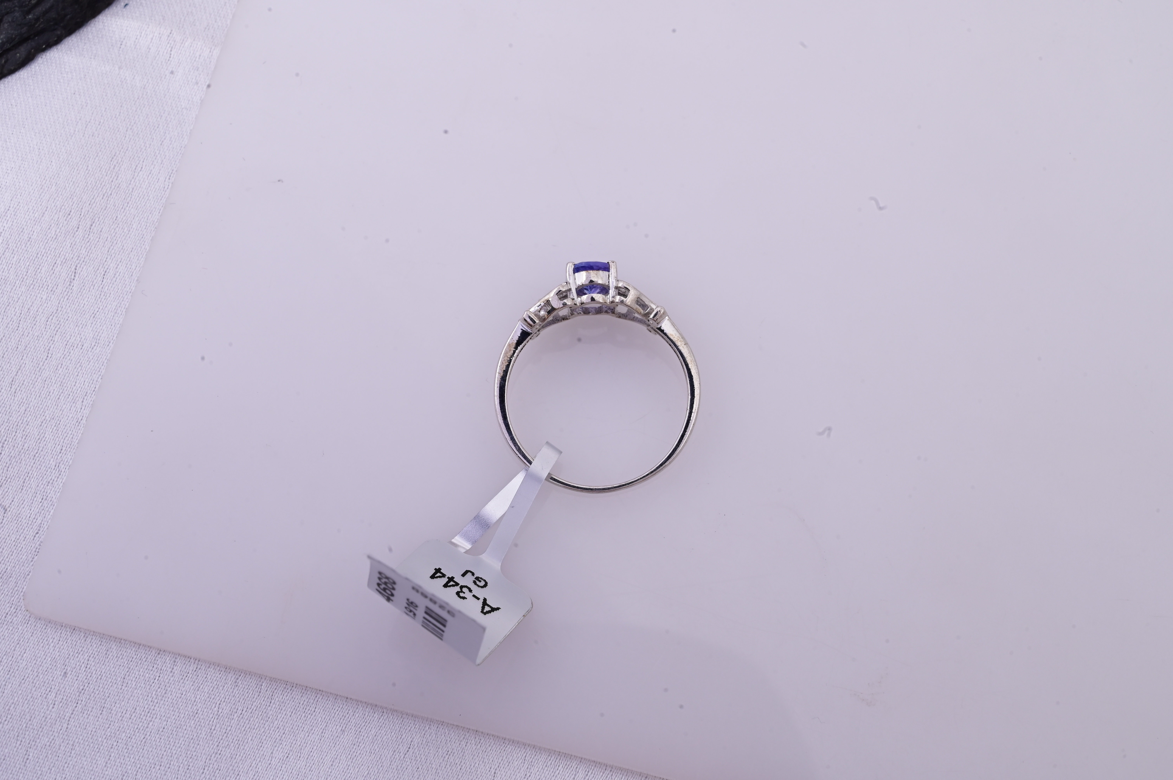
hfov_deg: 28.9
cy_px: 390
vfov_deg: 19.4
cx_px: 586
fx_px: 2279
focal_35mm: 70
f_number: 20
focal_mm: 70
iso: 640
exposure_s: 1/80
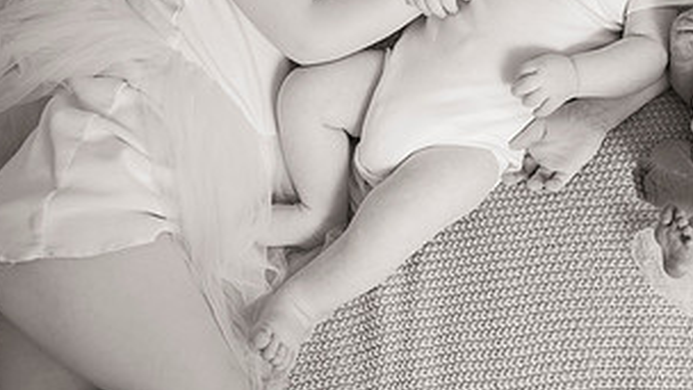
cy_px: 0
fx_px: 1194
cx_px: 656
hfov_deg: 30.5
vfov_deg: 18.1
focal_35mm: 65
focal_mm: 32
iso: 200
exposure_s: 1/125
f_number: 3.5
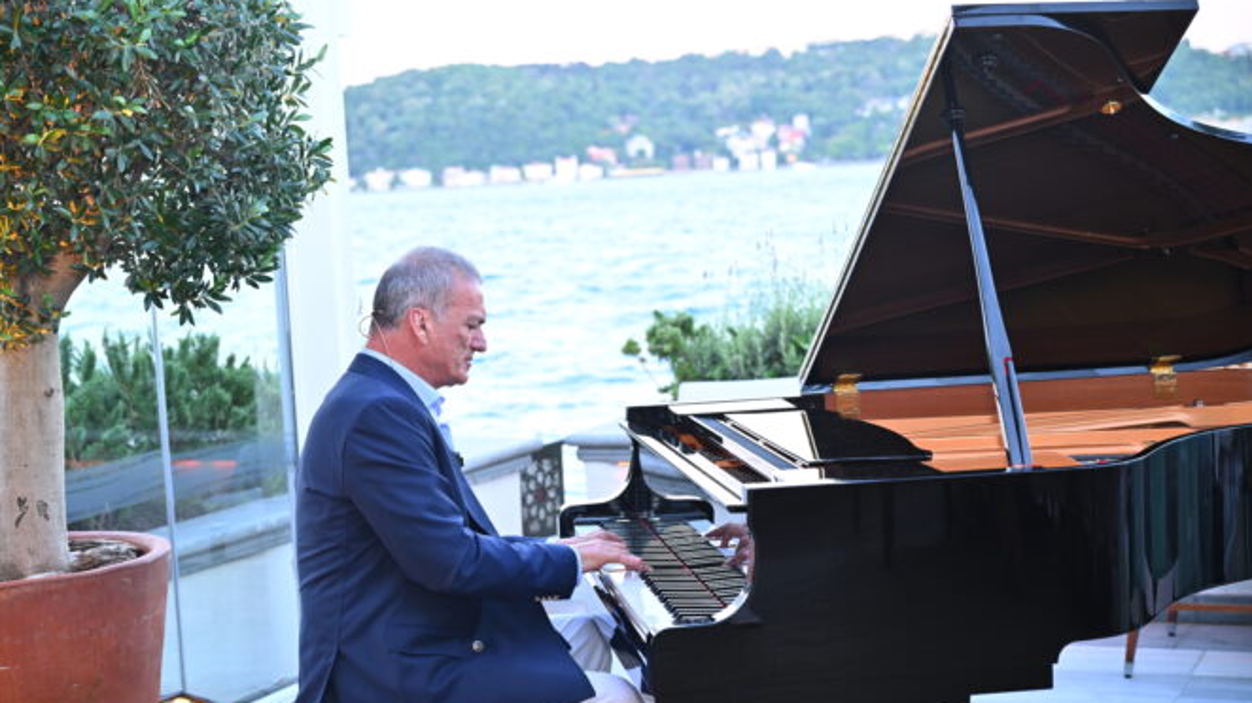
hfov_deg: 34.4
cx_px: 627
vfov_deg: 19.7
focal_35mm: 61
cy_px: 407
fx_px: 2025
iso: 800
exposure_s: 1/40
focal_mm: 58
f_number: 4
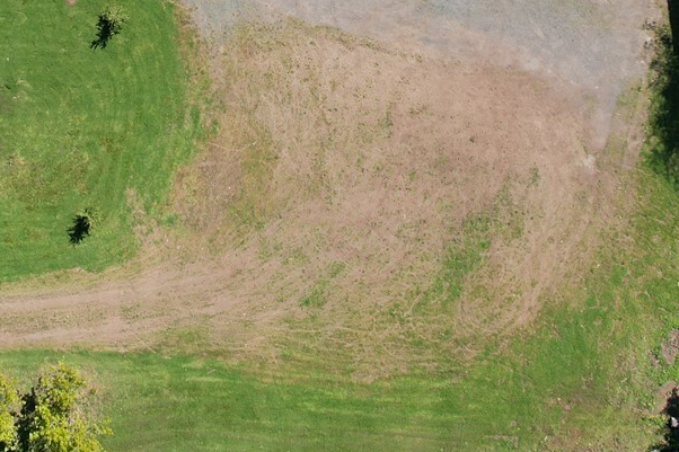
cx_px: 169
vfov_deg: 20.4
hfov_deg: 31.8
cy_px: -100
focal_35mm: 62
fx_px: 1169
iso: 100
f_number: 2.8
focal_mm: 8.38
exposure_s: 1/1500
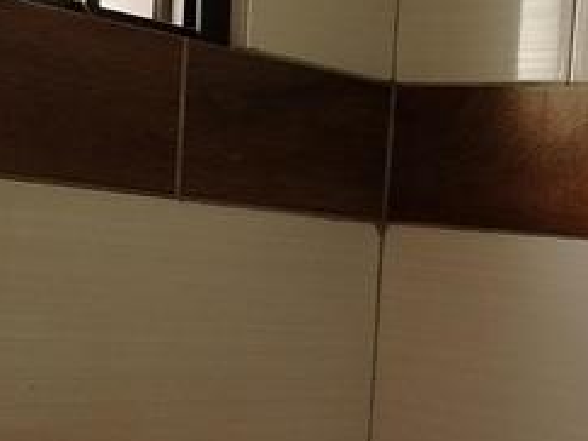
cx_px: 711
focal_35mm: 79
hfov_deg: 22.7
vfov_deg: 18.1
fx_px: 1341
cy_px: 448
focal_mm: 5.25
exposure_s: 1/100
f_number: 1.75
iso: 4172
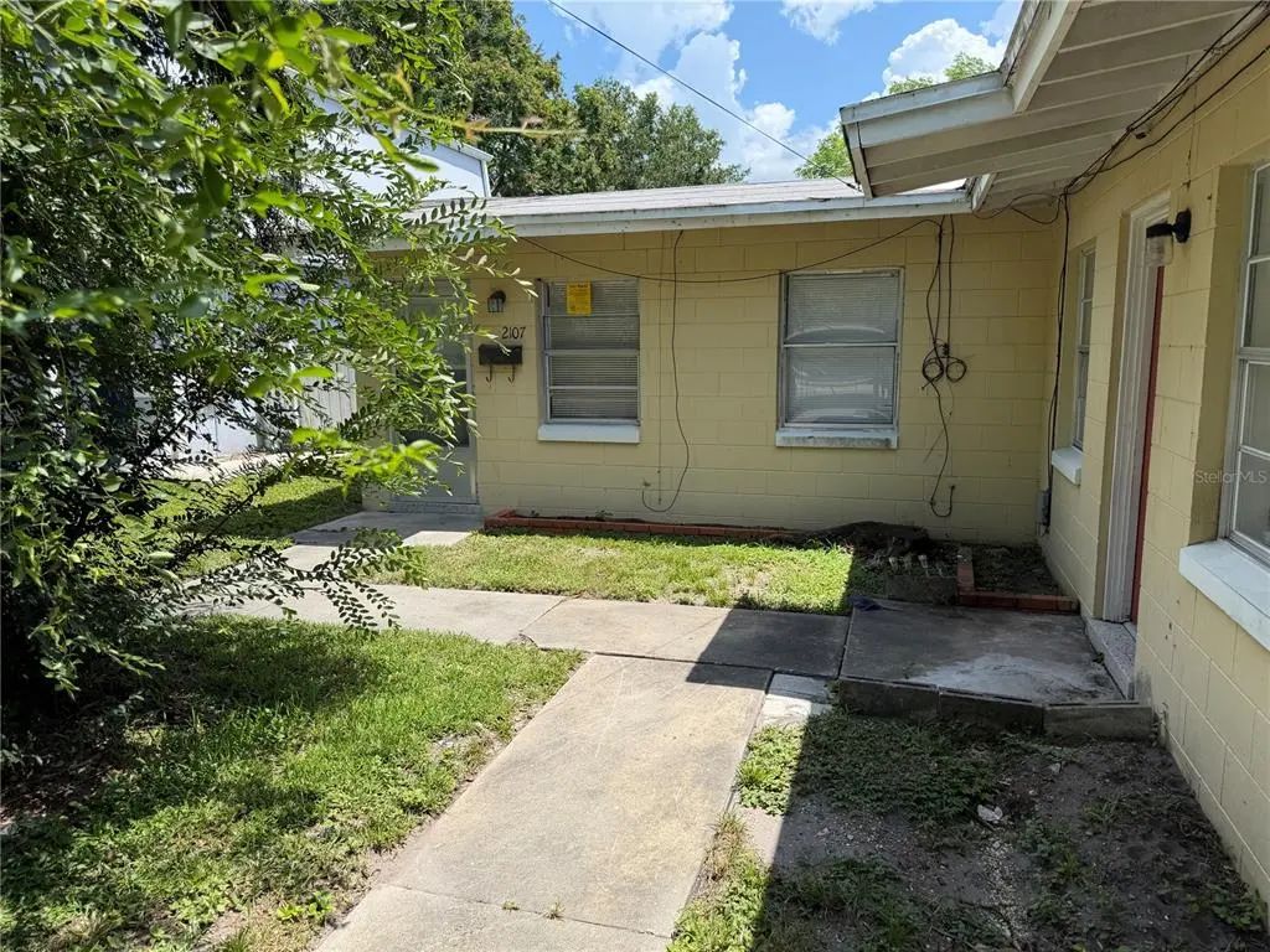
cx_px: 635
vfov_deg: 56.8
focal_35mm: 24
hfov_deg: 71.6
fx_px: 881
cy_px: 476
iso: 80
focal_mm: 6.76
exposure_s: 1/2525
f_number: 1.78
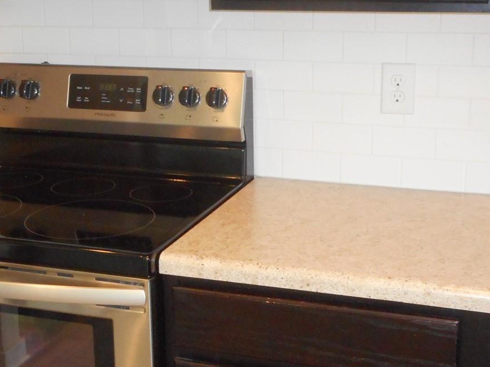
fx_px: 835
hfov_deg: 32.6
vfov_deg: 24.8
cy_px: 166
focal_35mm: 59
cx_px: 203
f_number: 3.7
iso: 360
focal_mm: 4.5
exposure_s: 1/25
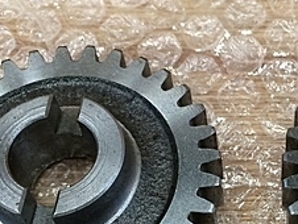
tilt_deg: -62.0
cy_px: 174
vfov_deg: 17.9
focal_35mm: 82
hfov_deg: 23.1
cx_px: 281
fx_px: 707
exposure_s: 1/30
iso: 80
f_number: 2.2
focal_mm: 4.15
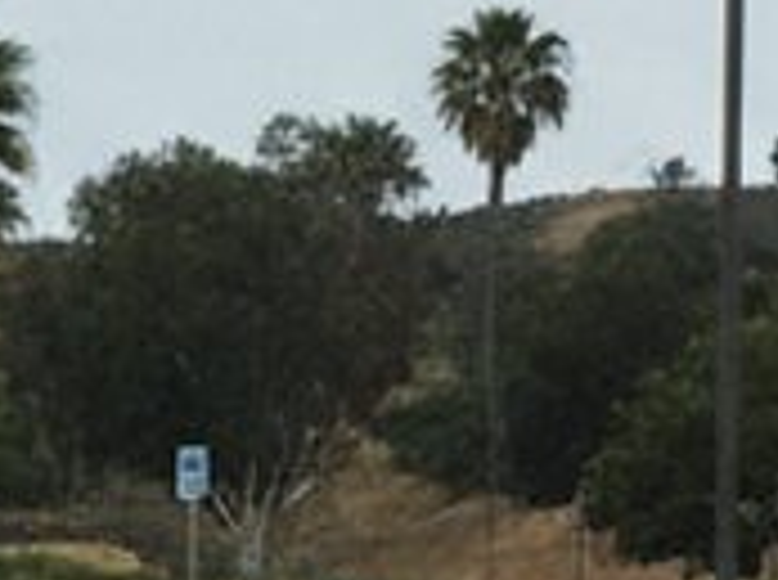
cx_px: -436
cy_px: 787
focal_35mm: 160
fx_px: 3589
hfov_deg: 11.8
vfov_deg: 9.1
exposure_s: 1/152
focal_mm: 6.4
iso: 1183
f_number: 1.8
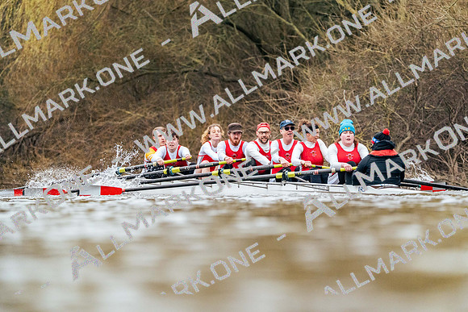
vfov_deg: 2.6
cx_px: 234
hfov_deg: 3.9
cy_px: 156
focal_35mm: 524
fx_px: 6813
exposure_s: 1/2000
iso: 6400
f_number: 7.1
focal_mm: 524
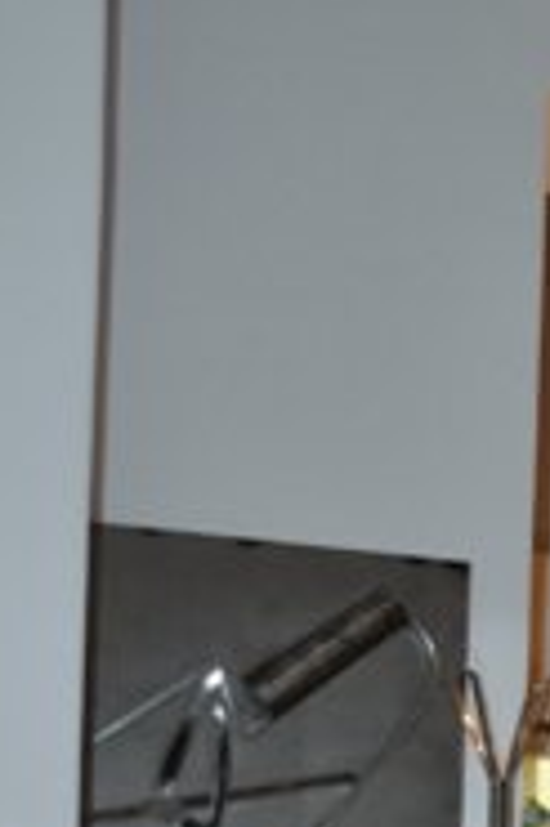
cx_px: 758
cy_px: 1109
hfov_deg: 11.6
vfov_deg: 16.8
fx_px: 2617
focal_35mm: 114
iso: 800
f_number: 3.8
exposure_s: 1/60
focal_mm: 22
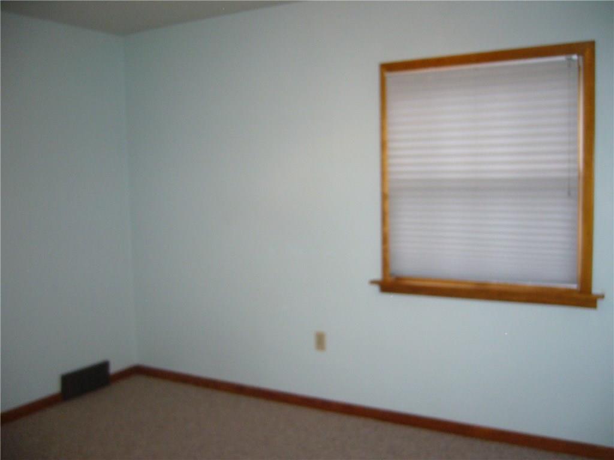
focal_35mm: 35
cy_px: 230
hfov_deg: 52.6
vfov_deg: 40.7
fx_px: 621
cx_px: 307
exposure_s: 1/30
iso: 200
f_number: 2.8
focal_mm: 5.8
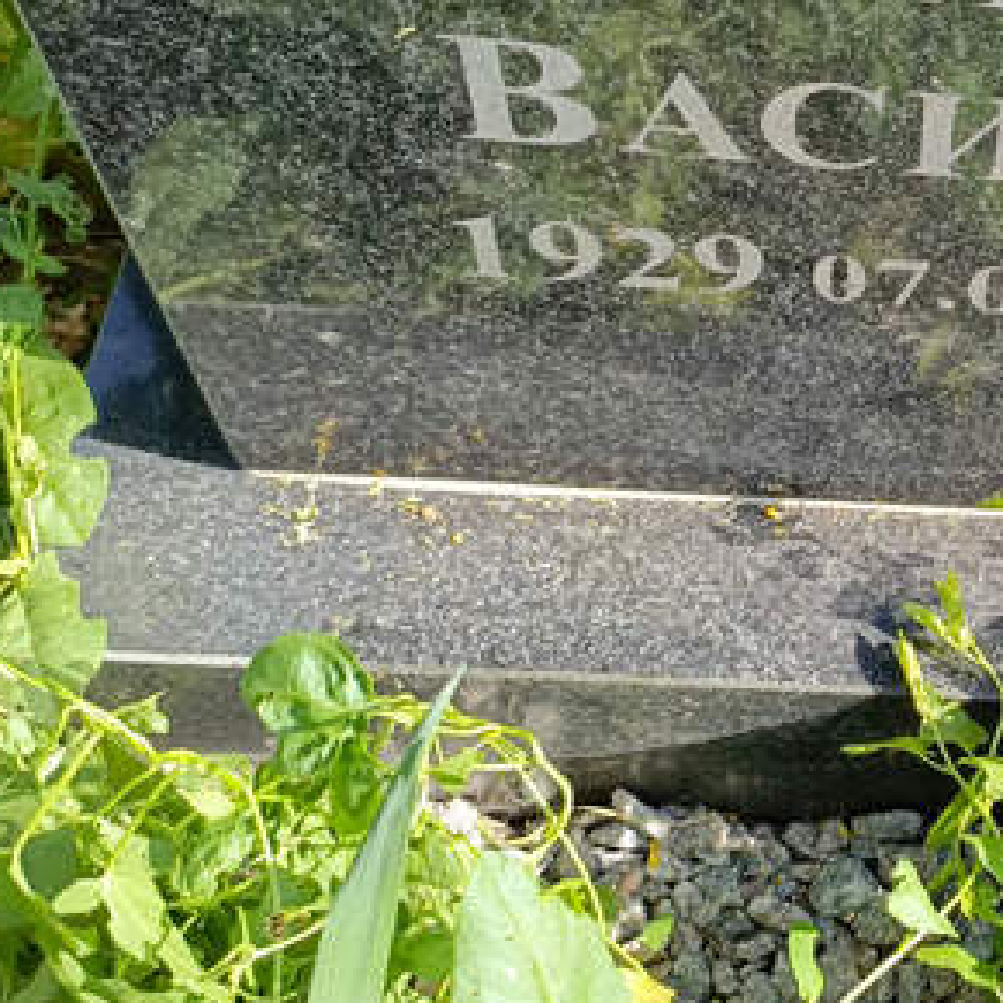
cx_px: 1141
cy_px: 346
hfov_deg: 25.8
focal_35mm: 61
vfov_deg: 28.0
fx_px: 2000
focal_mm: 4.76
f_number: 1.69
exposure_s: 1/252
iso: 112
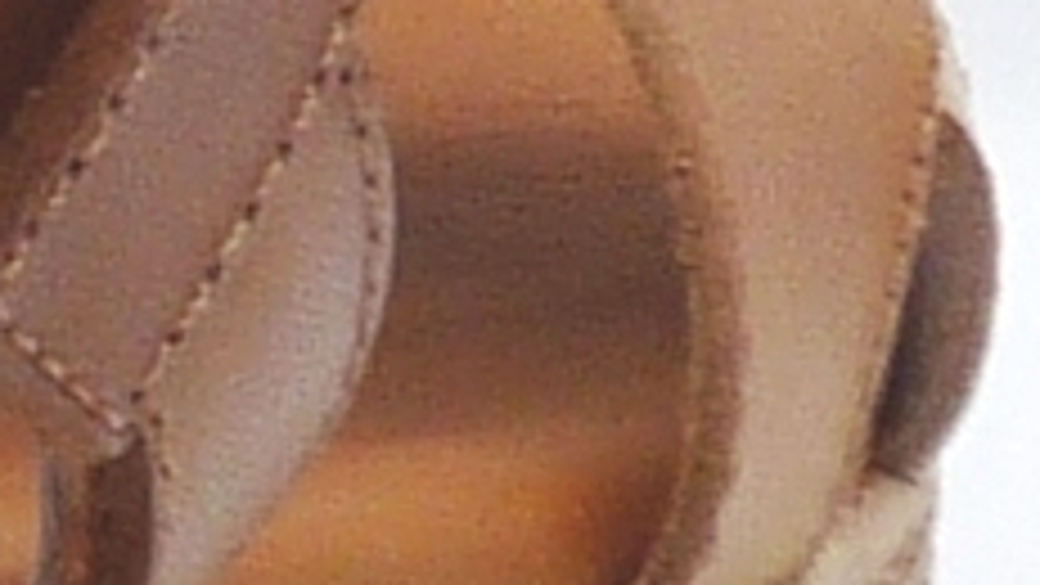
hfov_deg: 5.6
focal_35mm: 385
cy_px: 441
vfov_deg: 3.2
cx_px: -455
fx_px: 10618
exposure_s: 1/200
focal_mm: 5.2
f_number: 4.5
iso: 100
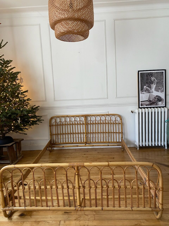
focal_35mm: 26
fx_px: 169
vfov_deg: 67.3
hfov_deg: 53.1
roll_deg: +3.4
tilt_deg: -6.4
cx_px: 84
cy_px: 113
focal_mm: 4.25
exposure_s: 1/57
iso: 100
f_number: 1.8
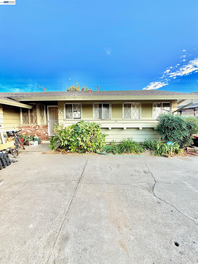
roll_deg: +0.4
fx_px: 107
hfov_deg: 85.7
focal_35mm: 14
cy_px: 132
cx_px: 99
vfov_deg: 102.1
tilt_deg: -4.8
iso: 64
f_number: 2.2
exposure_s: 1/137
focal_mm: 2.22
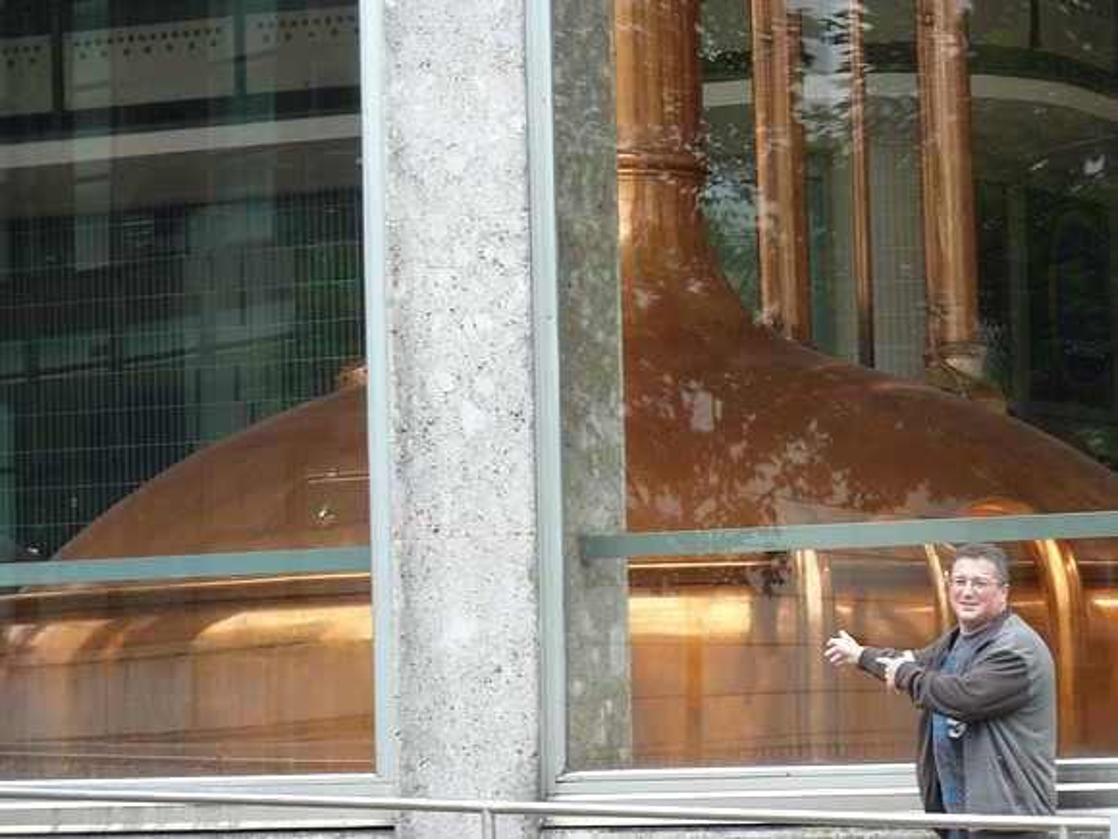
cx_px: 559
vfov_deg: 10.1
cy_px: 420
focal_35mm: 147
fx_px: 4748
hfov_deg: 13.4
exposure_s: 1/125
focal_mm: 24.1
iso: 250
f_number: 4.5
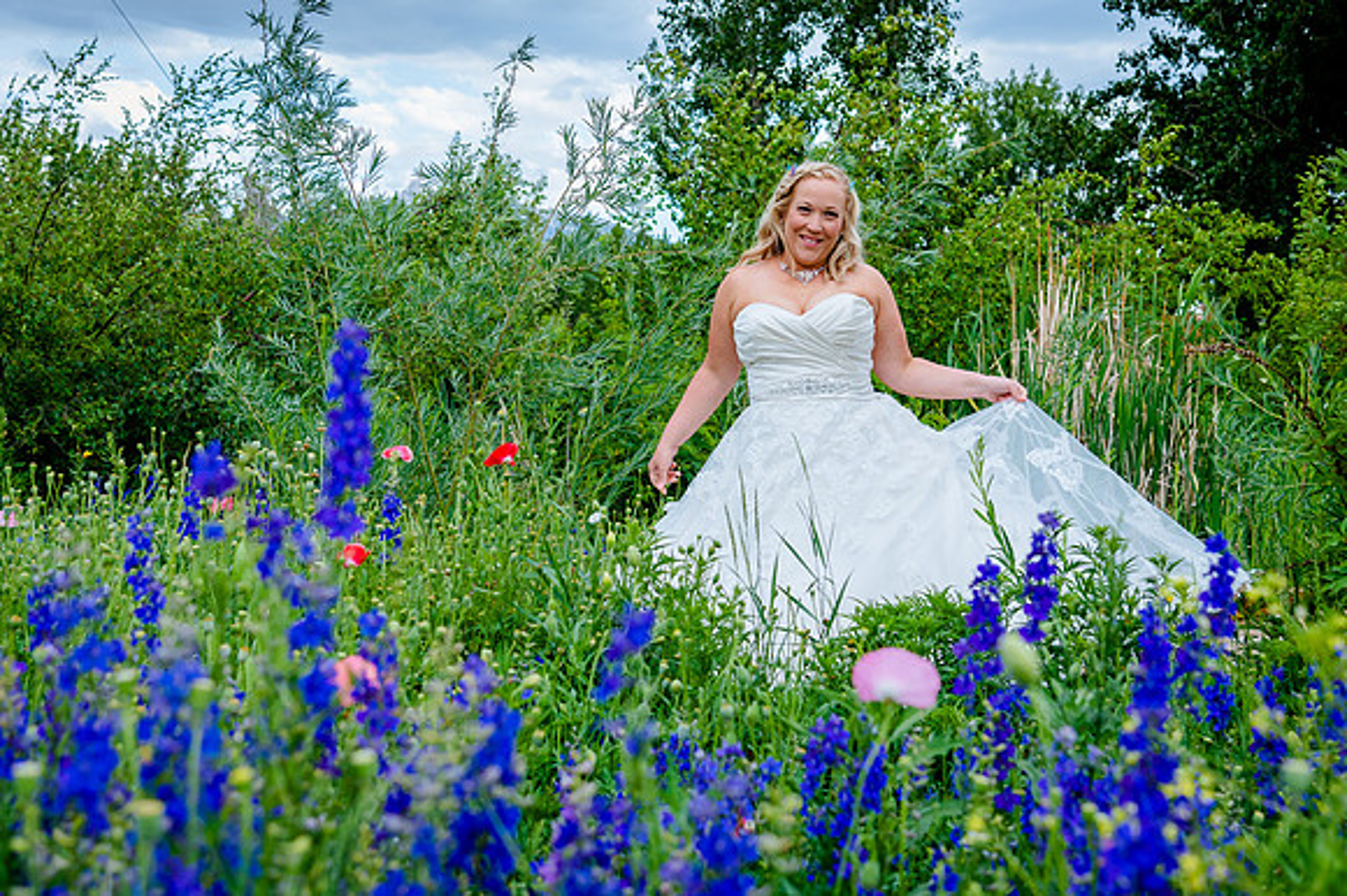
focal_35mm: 53
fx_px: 1992
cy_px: 337
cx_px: 639
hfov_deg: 37.3
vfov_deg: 25.3
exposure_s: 1/500
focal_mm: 40
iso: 640
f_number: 5
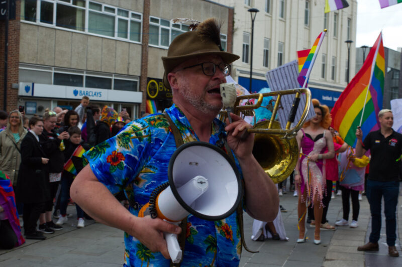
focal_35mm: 52
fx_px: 586
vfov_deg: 25.7
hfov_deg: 37.9
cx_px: 201
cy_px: 134
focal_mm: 35
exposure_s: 1/250
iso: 200
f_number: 6.3
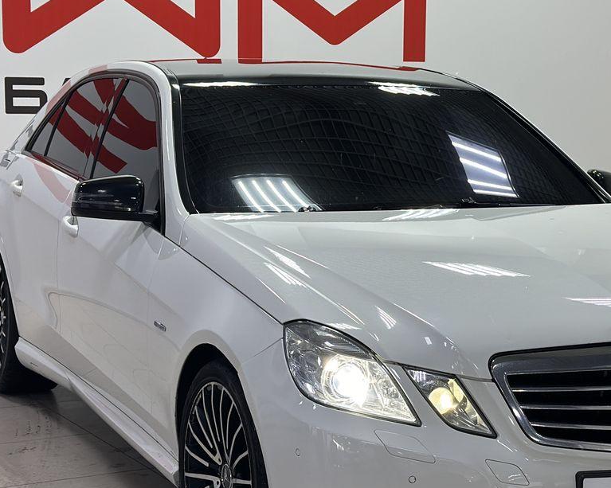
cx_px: 401
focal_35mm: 88
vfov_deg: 17.4
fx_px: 1591
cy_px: 290
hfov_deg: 21.7
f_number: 1.78
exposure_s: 1/100
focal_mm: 6.86
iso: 64
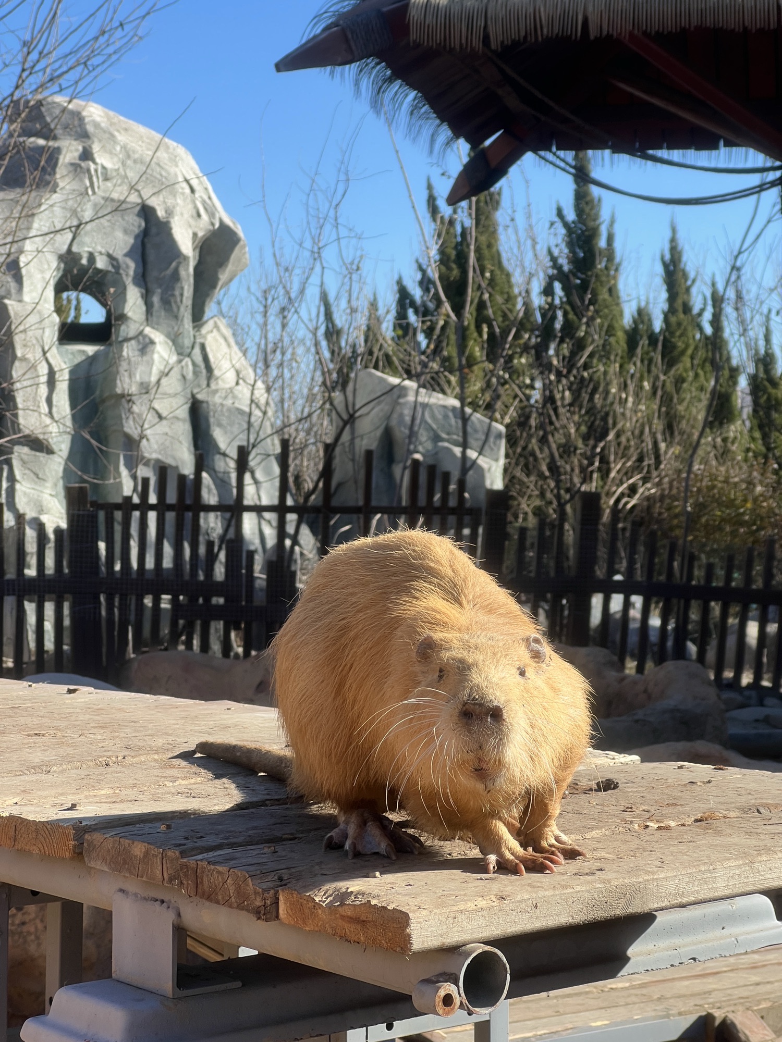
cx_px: 391
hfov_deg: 19.1
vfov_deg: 25.3
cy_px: 521
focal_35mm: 77
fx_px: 2319
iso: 32
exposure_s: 1/442
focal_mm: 9
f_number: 2.8
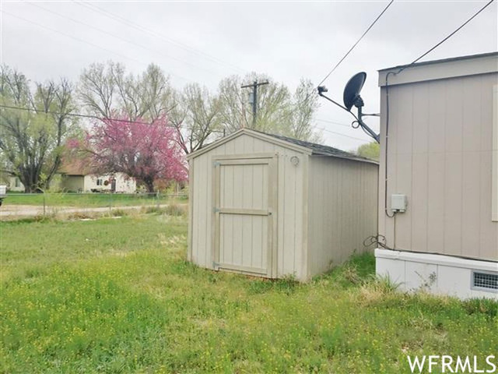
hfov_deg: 61.7
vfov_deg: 48.2
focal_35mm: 29
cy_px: 187
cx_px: 249
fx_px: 417
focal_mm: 4.15
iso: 32
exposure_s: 1/1647
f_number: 2.2
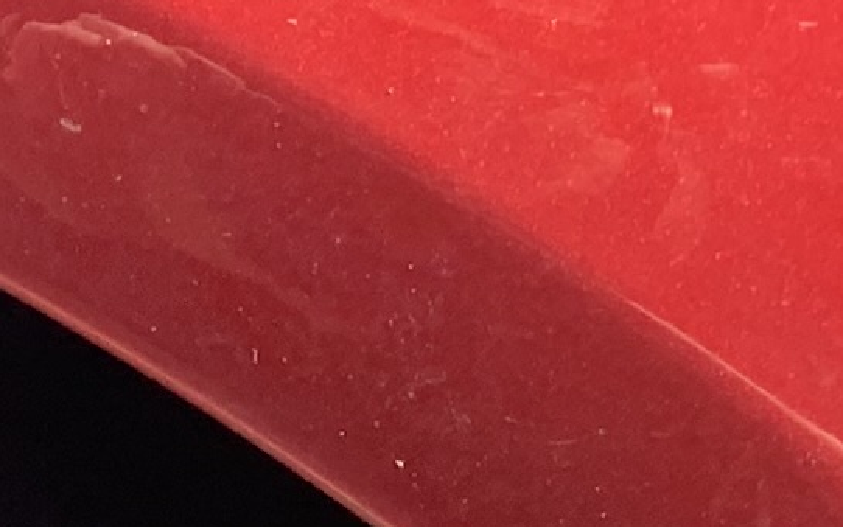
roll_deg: +6.0
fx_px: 4711
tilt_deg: -25.9
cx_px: -1470
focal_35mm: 205
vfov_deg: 5.6
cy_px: 2077
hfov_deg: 8.8
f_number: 1.8
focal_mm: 4.25
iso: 25
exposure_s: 1/129
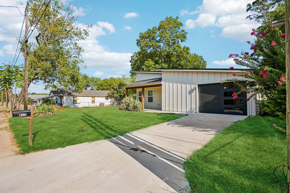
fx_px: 141
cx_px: 145
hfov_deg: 91.6
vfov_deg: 68.9
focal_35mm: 18
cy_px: 96
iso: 250
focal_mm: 17.5
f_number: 9
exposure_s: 1/800
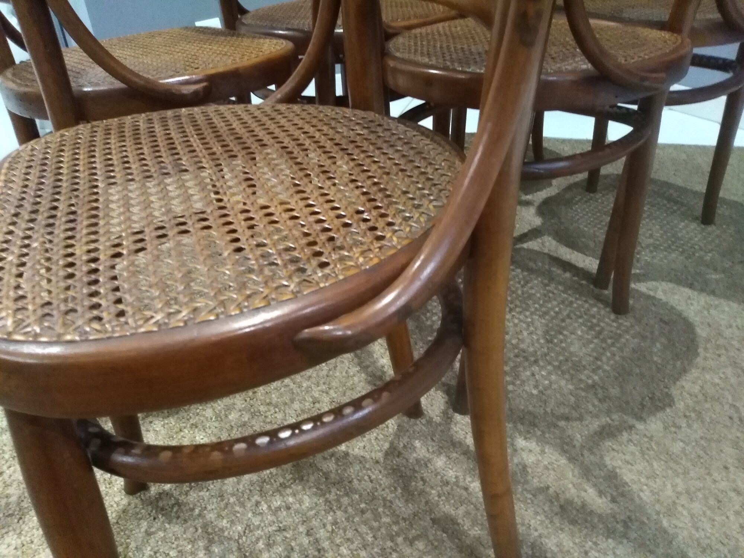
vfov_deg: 53.1
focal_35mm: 26
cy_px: 279
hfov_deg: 67.3
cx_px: 372
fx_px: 559
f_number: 2
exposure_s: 1/14.3
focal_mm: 3.54
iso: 1656
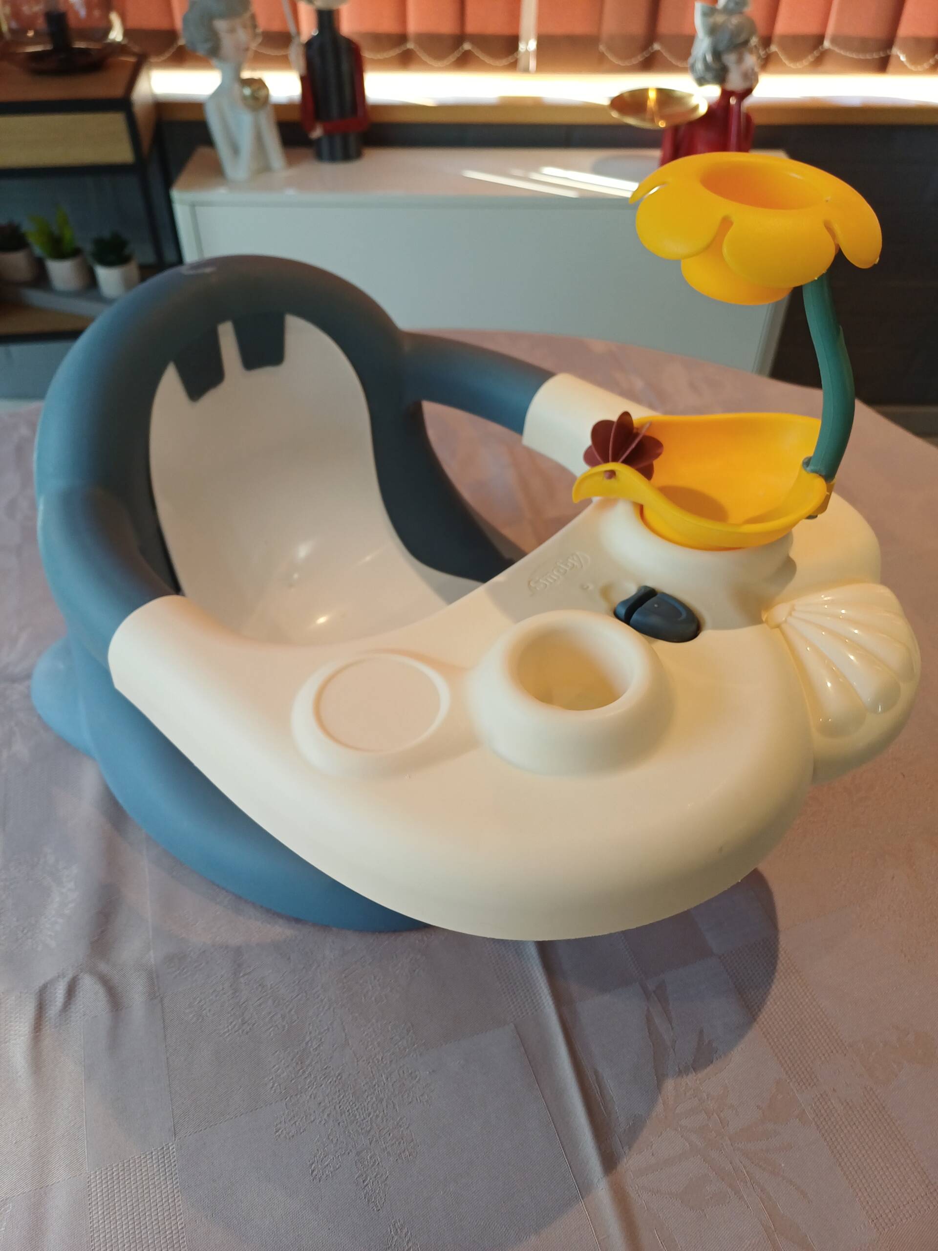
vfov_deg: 69.4
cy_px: 626
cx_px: 469
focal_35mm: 25
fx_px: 903
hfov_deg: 54.9
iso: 80
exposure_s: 1/50
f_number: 1.8
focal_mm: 4.65
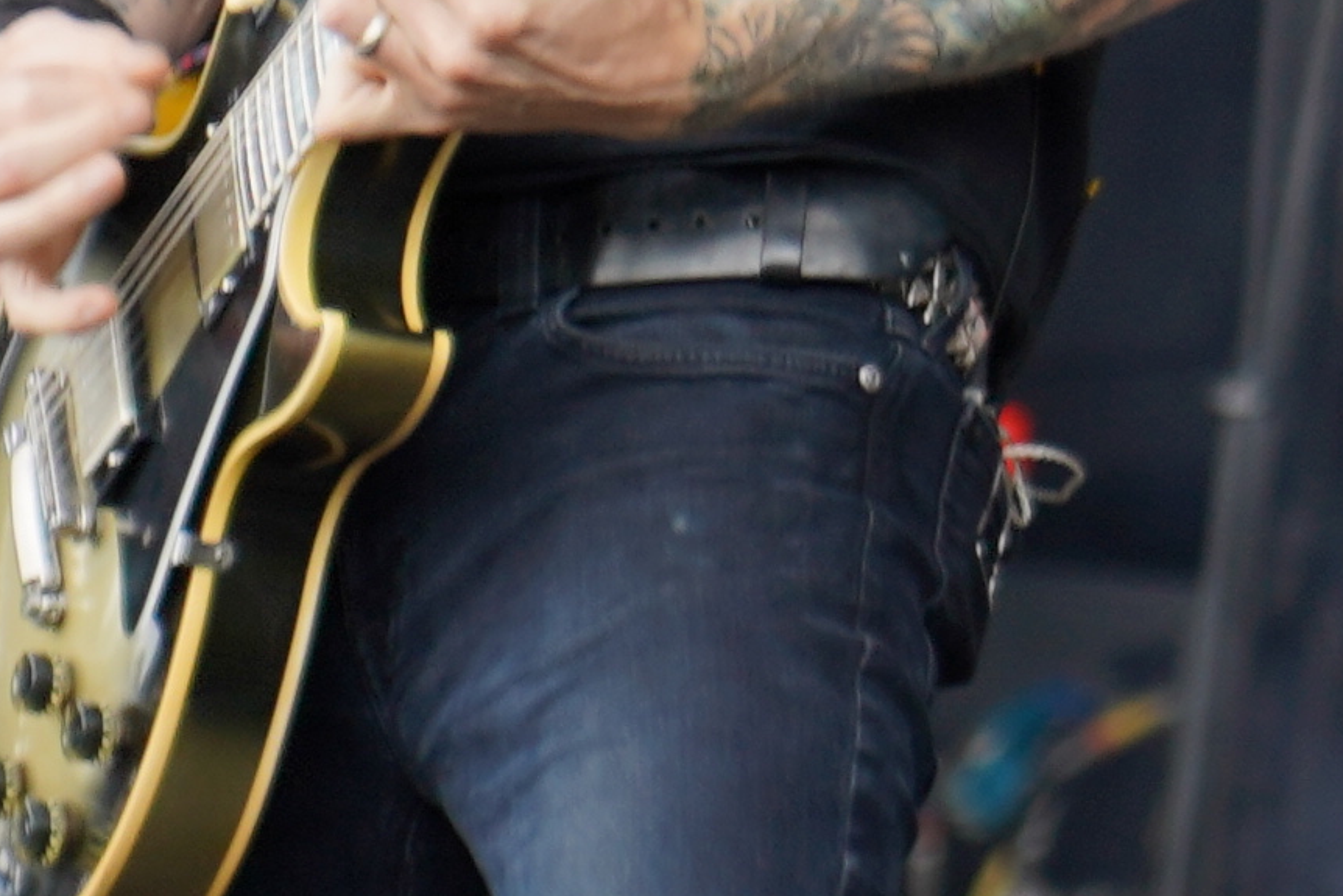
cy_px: -670
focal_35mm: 731
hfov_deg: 2.8
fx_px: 27273
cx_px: 3940
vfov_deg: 1.9
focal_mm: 105
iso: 125
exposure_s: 1/125
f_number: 4
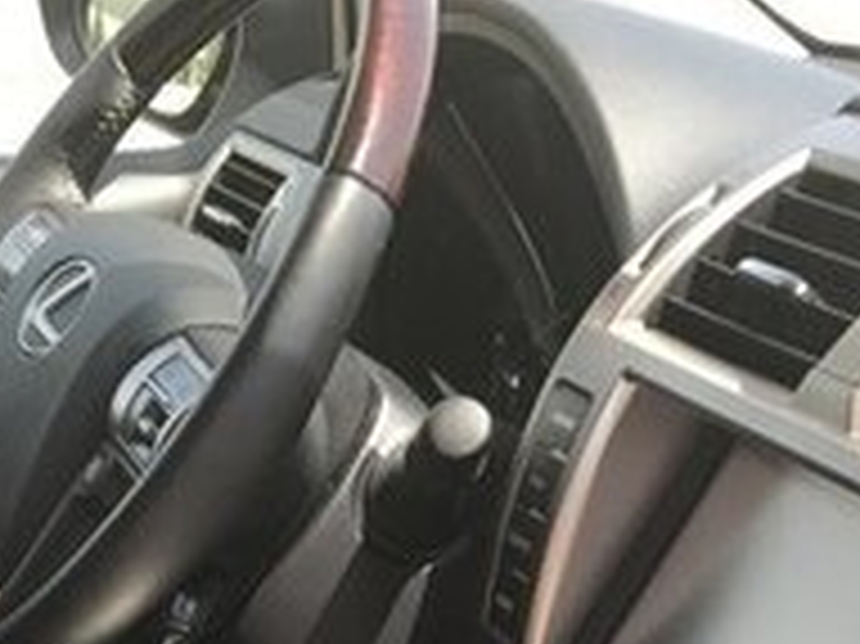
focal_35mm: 97
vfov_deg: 14.4
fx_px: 2408
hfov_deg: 19.9
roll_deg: +0.0
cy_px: 894
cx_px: 90
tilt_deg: -25.4
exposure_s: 1/277
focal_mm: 3.99
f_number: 1.8
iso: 20
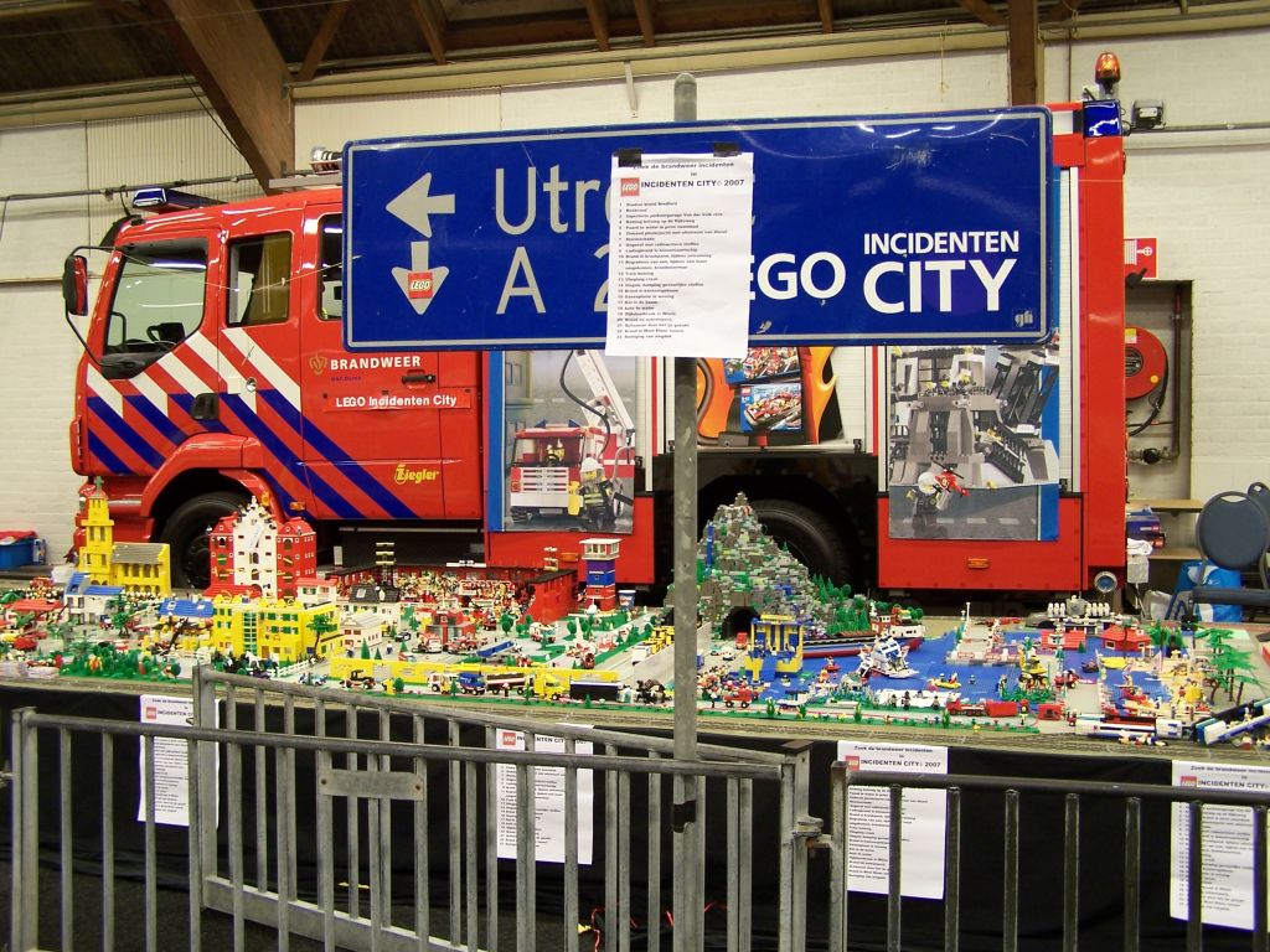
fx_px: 1394
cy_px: 476
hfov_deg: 49.0
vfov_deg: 37.7
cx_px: 635
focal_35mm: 38
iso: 80
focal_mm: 6.3
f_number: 2.8
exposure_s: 1/3
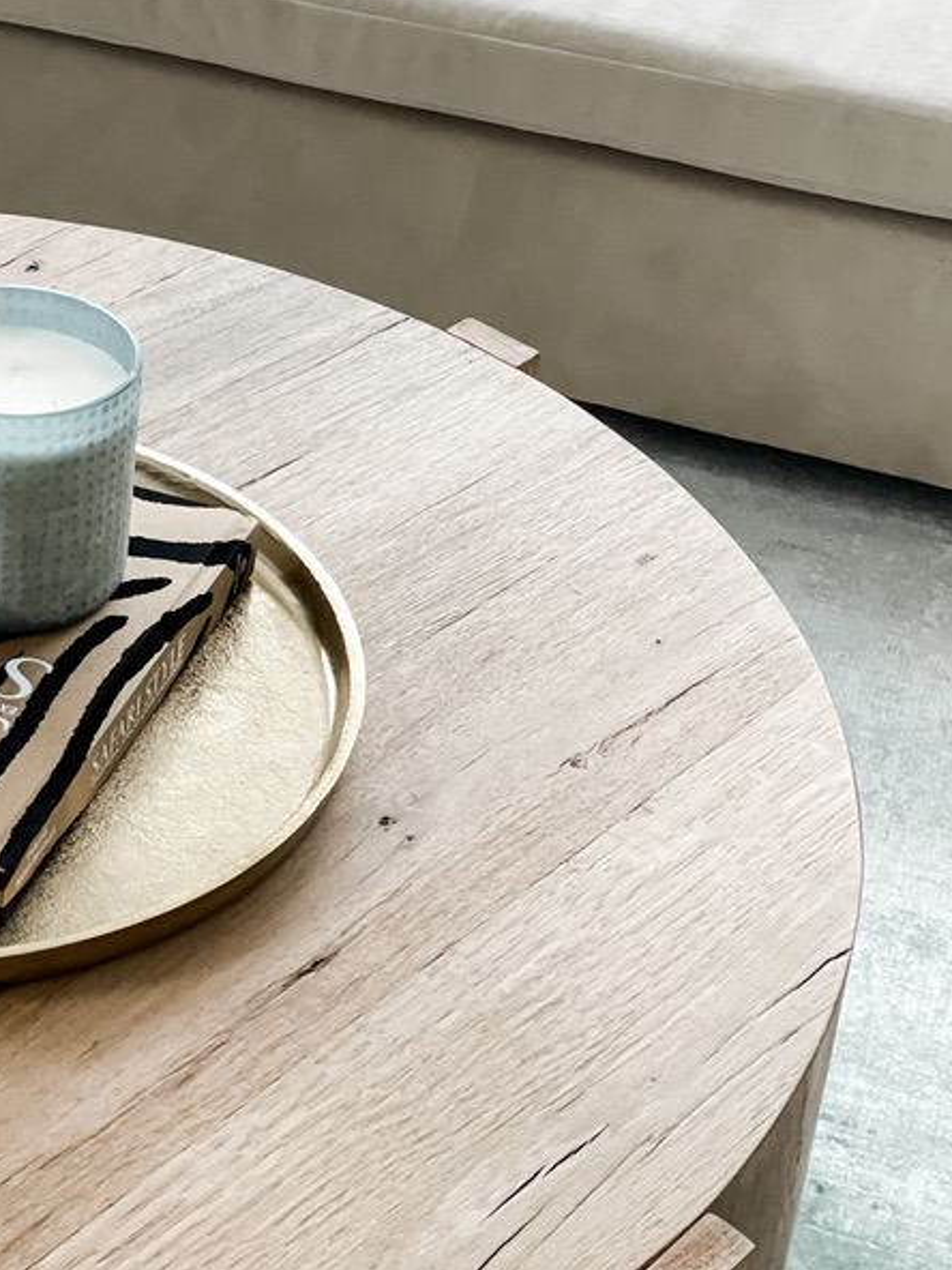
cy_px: 328
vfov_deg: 21.6
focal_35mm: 90
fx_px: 3300
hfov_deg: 16.4
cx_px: 369
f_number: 2
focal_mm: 6
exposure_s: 1/40
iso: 200
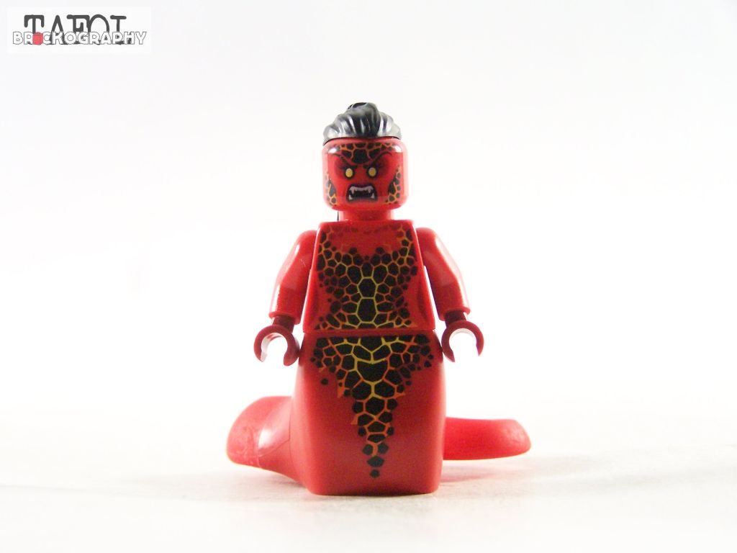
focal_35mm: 105
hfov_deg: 18.7
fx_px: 2236
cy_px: 276
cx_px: 368
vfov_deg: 14.1
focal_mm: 17.5
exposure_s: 1/60
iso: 400
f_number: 3.2
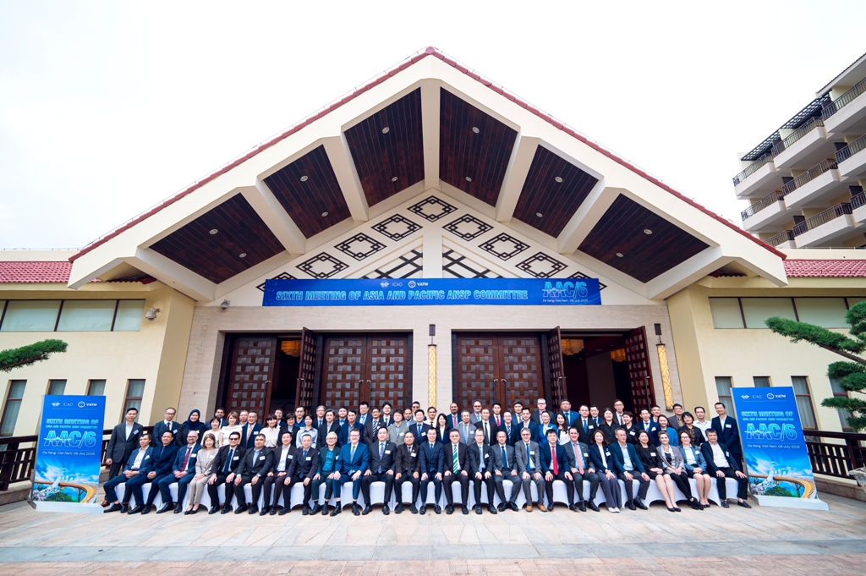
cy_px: 288
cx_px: 433
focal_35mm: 16
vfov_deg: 73.7
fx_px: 385
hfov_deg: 96.8
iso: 160
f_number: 4
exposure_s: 1/200
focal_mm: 16
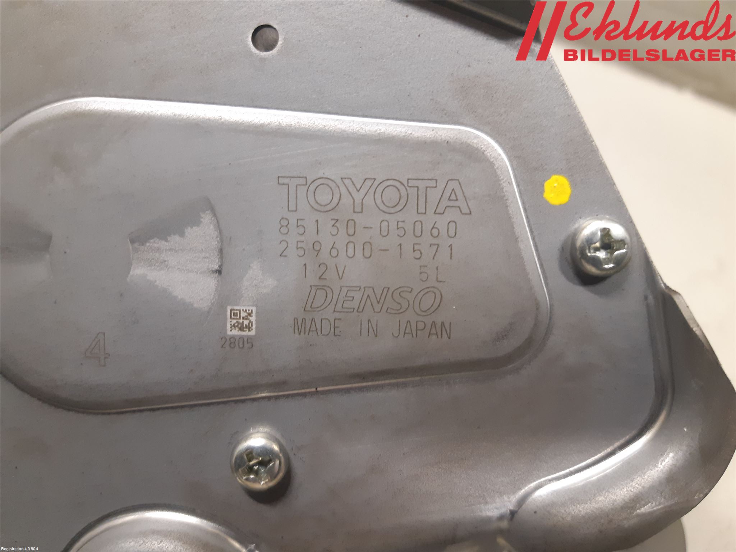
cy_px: 276
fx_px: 553
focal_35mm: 26
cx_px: 368
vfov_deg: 53.1
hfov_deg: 67.3
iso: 200
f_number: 1.7
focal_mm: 3.93
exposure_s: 1/33
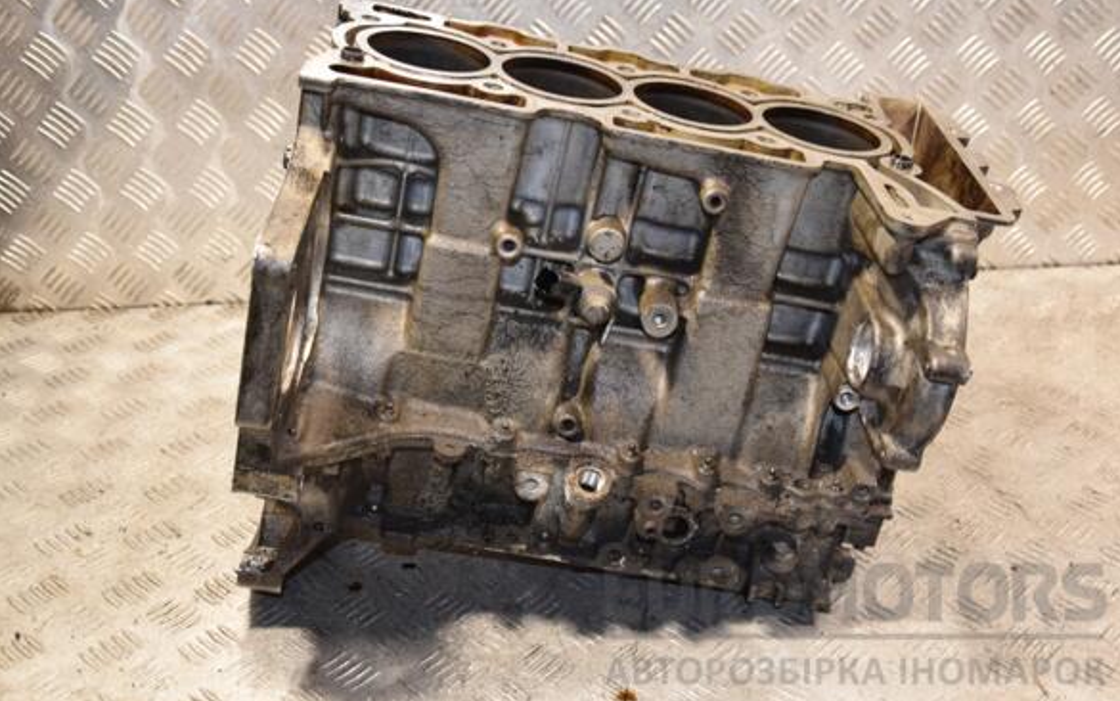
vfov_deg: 27.4
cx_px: 569
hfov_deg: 42.6
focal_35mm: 47
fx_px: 1435
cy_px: 337
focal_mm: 30
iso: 800
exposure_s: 1/100
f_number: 5
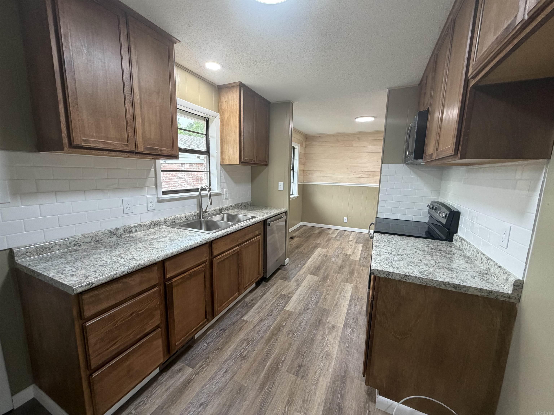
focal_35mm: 14
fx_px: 224
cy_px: 208
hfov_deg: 102.1
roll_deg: -1.0
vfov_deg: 85.7
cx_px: 277
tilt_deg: -10.3
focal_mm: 2.22
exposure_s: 1/60
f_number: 2.2
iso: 250
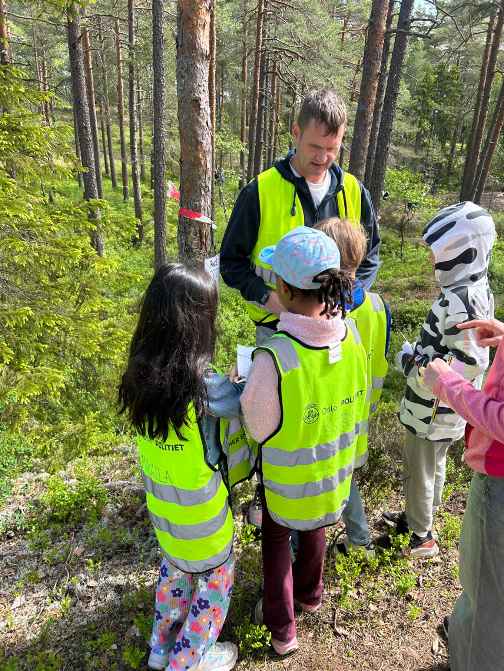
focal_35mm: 26
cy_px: 336
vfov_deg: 67.3
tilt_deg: -21.1
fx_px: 505
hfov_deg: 53.1
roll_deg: -1.8
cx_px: 252
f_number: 1.5
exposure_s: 1/516
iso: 50
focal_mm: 5.7
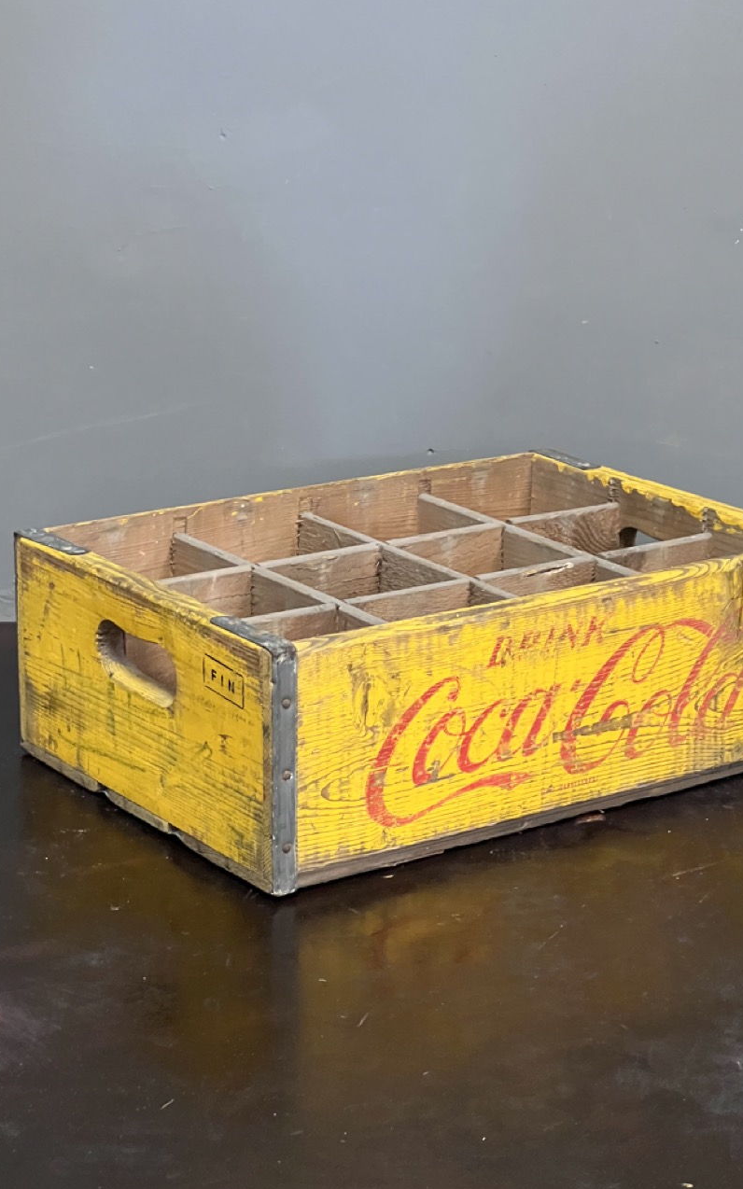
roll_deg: -0.5
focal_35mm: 82
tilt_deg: -15.4
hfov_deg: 15.9
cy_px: 594
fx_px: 2657
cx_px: 427
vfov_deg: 25.2
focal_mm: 9
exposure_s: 1/25
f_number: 2.8
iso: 1000
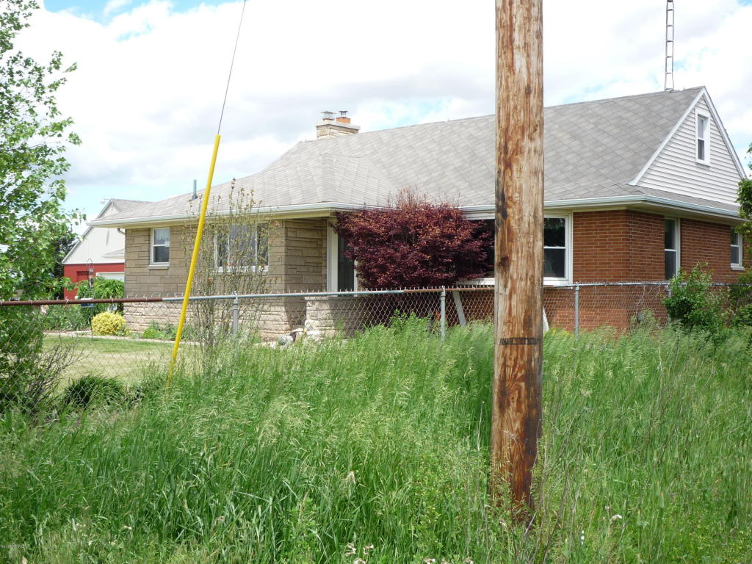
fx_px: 934
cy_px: 282
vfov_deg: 33.6
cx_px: 376
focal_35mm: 43
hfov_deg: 43.9
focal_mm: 7
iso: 100
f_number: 4.3
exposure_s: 1/320
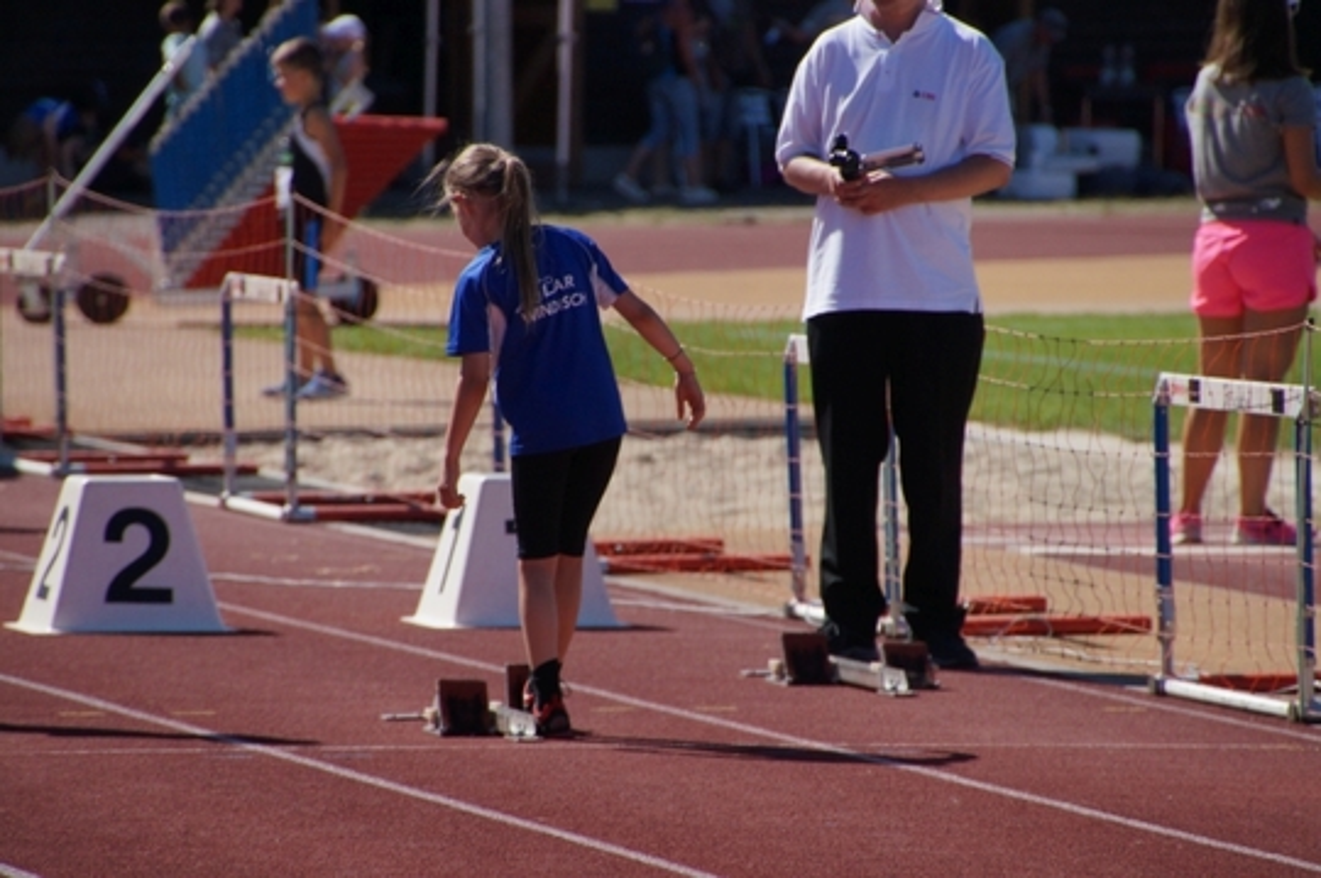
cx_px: 660
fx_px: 15397
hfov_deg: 4.9
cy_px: 439
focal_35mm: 420
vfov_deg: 3.3
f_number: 6.3
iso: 400
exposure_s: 1/2000
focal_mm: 280
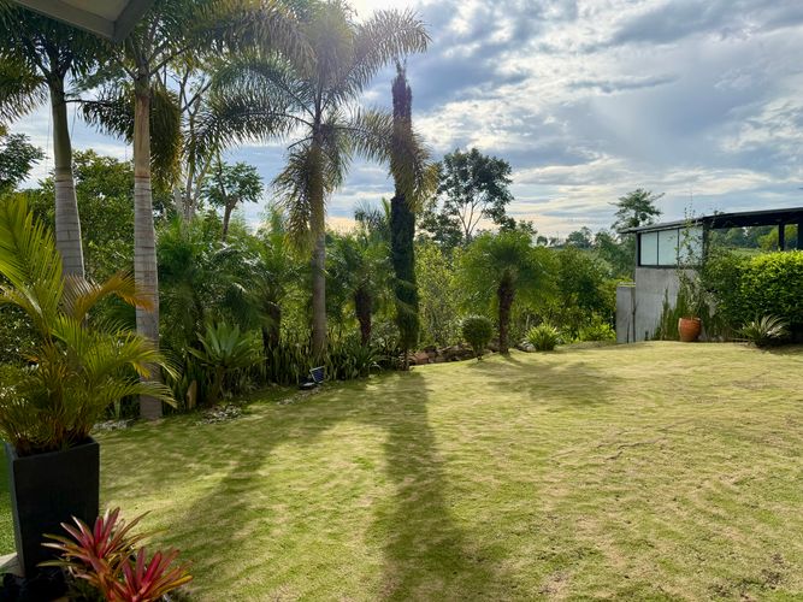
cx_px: 402
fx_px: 557
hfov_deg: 71.6
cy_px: 301
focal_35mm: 24
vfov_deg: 56.8
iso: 100
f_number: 1.78
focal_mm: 6.76
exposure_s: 1/3279
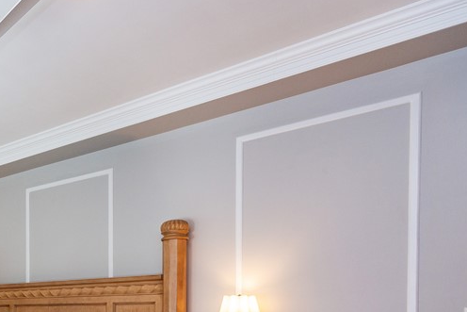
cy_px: 323
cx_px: -25
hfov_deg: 44.1
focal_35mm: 35
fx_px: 454
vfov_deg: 34.0
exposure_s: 1/20
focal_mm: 16
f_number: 6.3
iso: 320
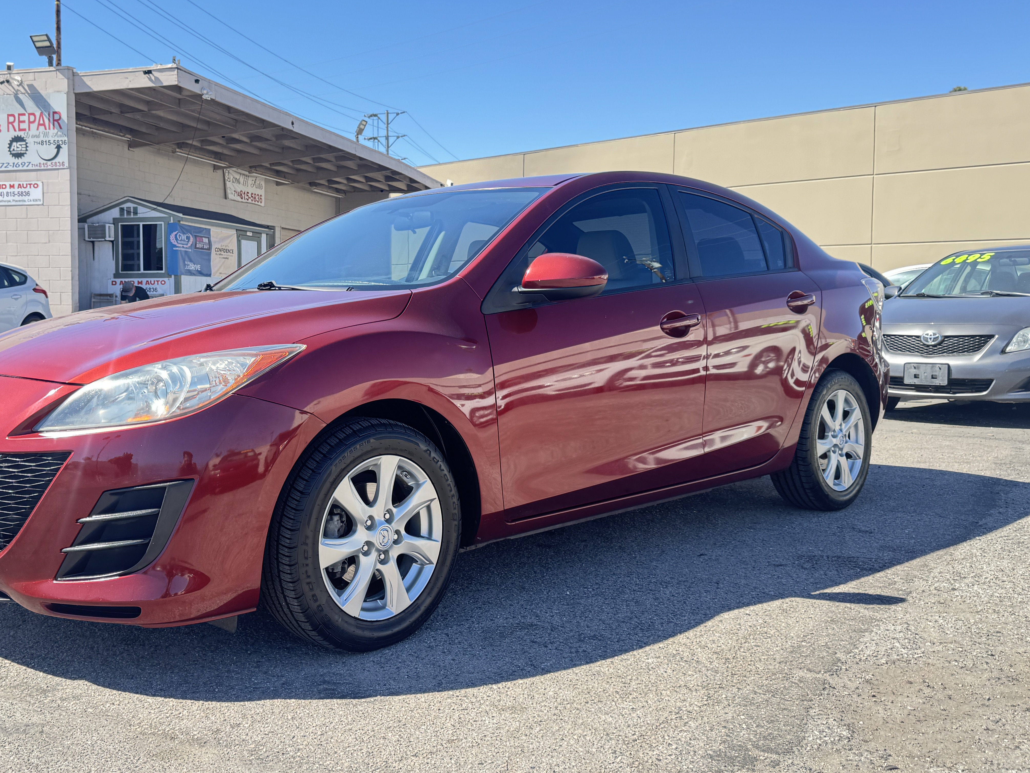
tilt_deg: -3.5
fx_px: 1012
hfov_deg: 53.5
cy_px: 346
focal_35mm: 34
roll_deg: -1.4
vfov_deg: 41.7
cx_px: 403
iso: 80
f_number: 1.78
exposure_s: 1/802
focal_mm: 6.76
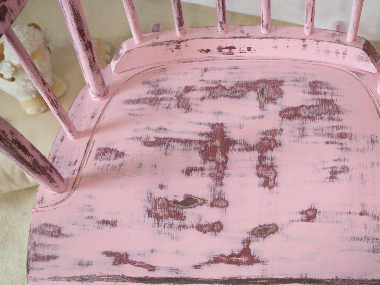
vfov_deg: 23.3
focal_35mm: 63
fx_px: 692
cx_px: 241
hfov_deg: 30.6
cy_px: 156
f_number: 9
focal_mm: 32
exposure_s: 1/30
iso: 800
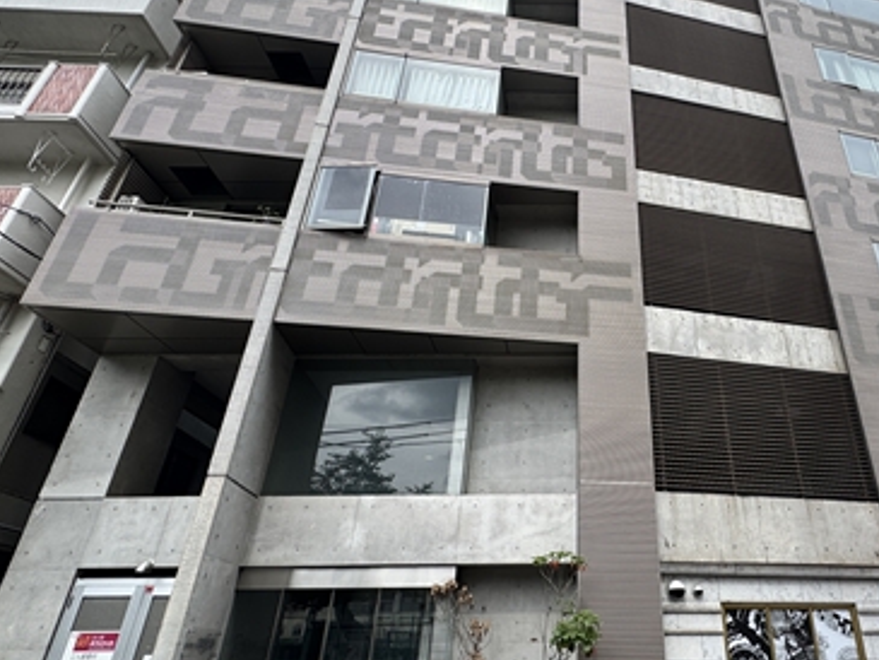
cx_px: 597
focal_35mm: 23
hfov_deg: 71.4
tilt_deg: +30.5
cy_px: 361
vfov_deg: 58.8
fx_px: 584
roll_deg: +1.0
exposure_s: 1/573
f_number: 2.2
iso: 40
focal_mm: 2.22
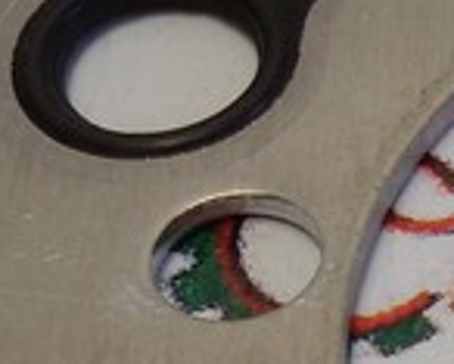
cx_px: 989
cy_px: 482
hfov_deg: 8.7
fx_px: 2783
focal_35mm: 207
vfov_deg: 7.4
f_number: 2.4
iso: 40
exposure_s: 1/100
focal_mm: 2.93
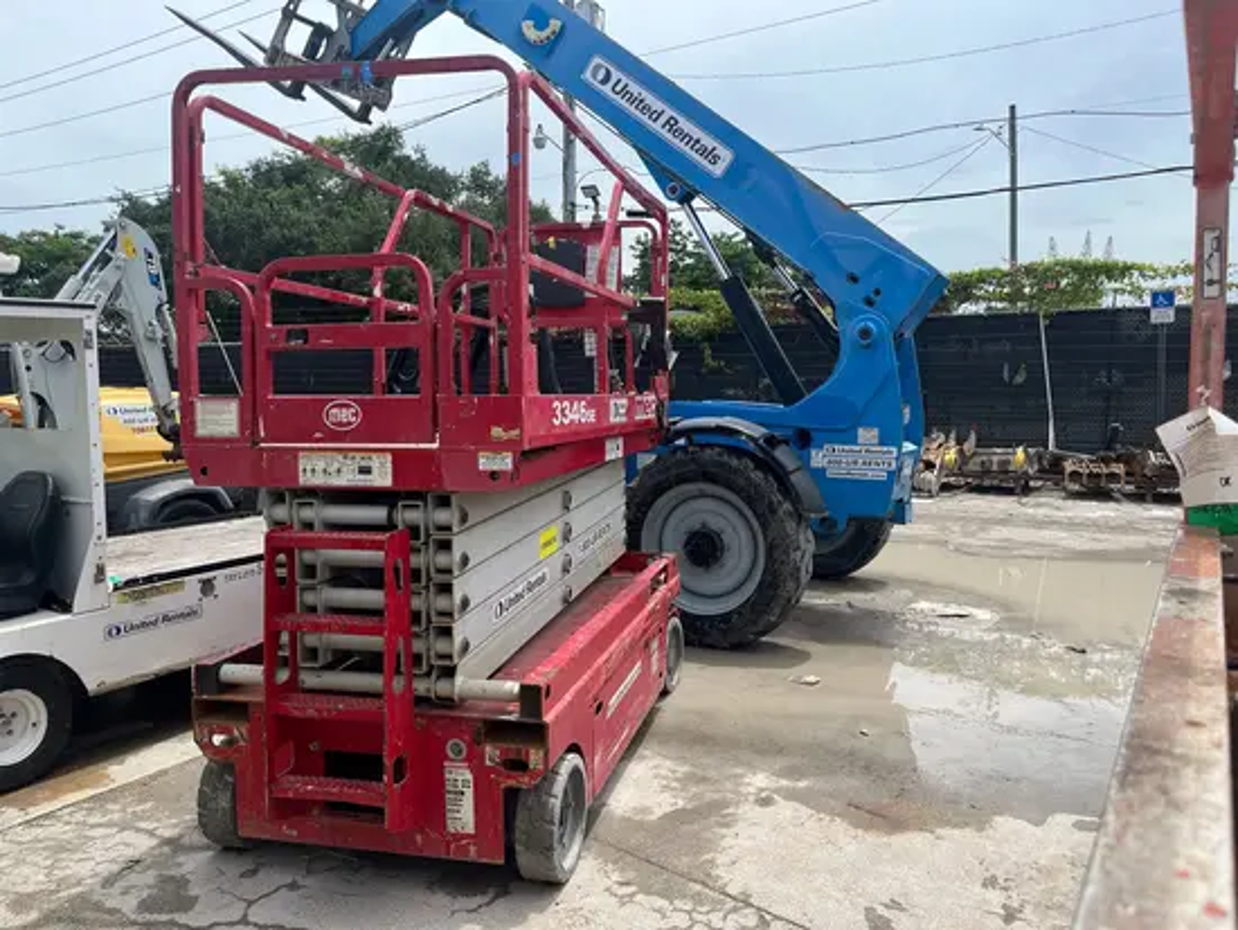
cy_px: 465
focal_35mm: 26
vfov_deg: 53.1
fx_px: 930
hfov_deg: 67.3
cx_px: 619
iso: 50
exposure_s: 1/2571
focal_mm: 5.1
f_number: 1.6
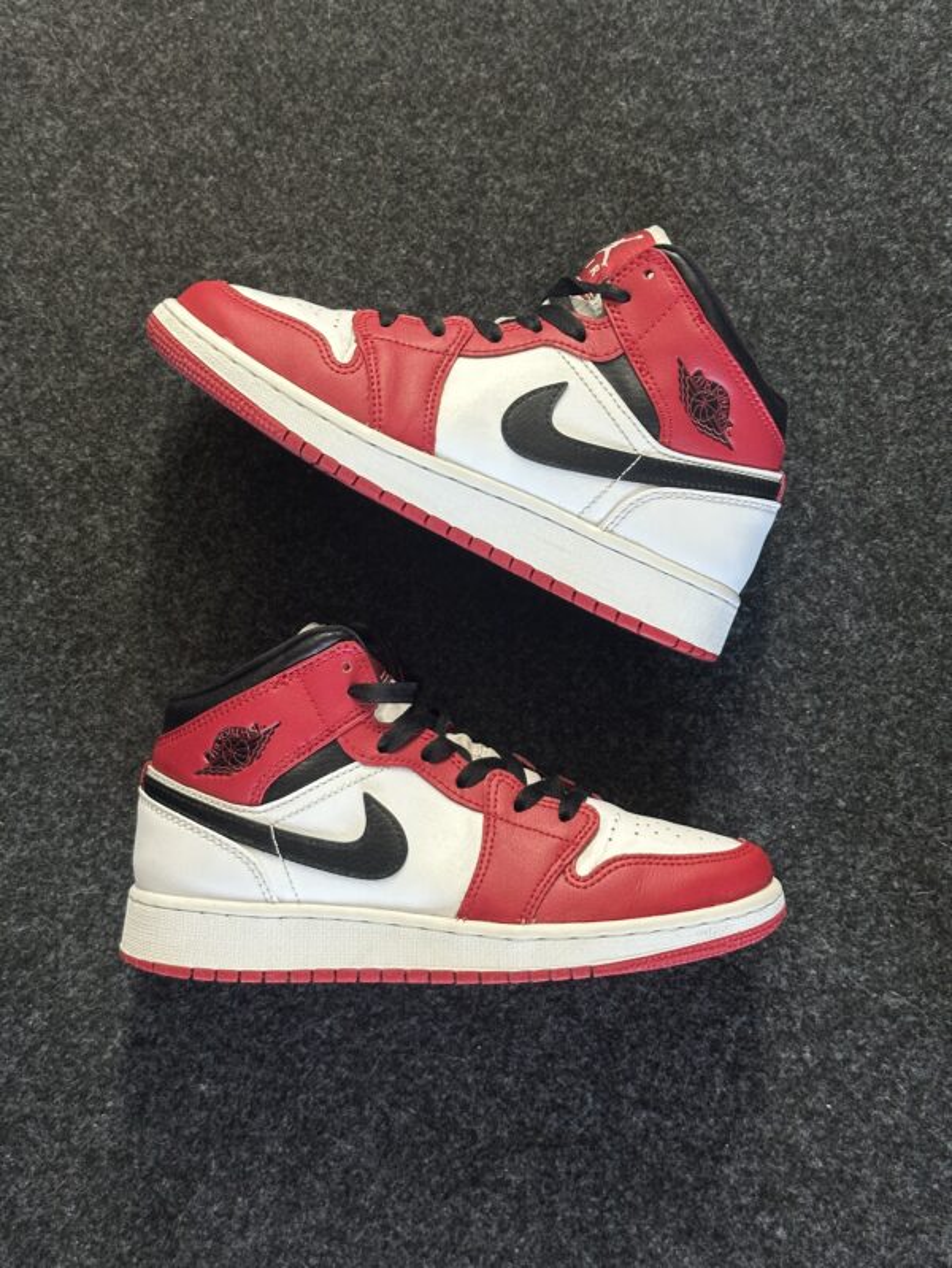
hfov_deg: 30.3
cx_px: 476
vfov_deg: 39.6
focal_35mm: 48
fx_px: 1759
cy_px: 634
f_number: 1.78
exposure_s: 1/33
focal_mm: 6.86
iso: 250
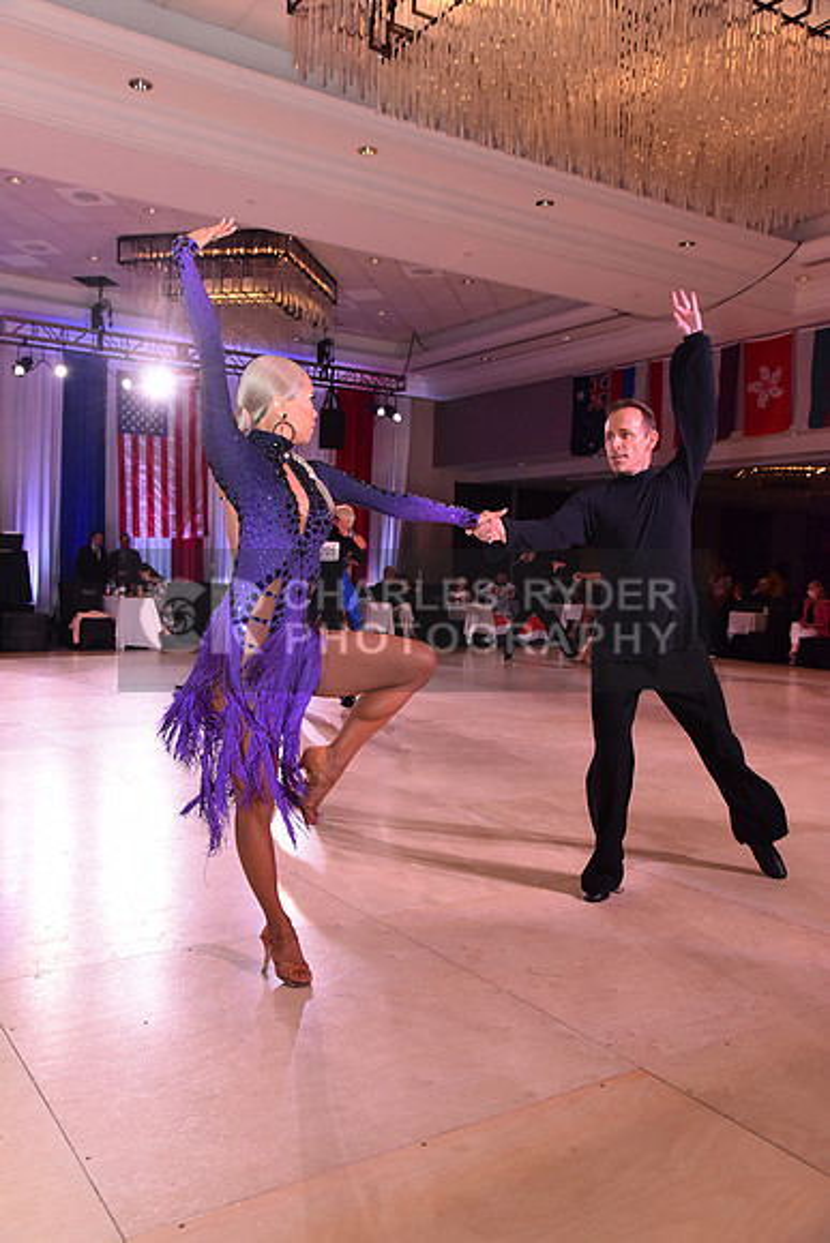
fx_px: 1210
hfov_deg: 37.9
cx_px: 415
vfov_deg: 54.4
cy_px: 622
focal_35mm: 35
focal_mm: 35
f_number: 6.3
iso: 2500
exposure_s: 1/320
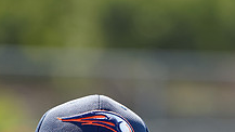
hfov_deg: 3.9
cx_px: 50
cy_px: 260
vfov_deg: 2.2
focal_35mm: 560
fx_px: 3489
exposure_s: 1/250
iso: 50
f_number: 4
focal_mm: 200
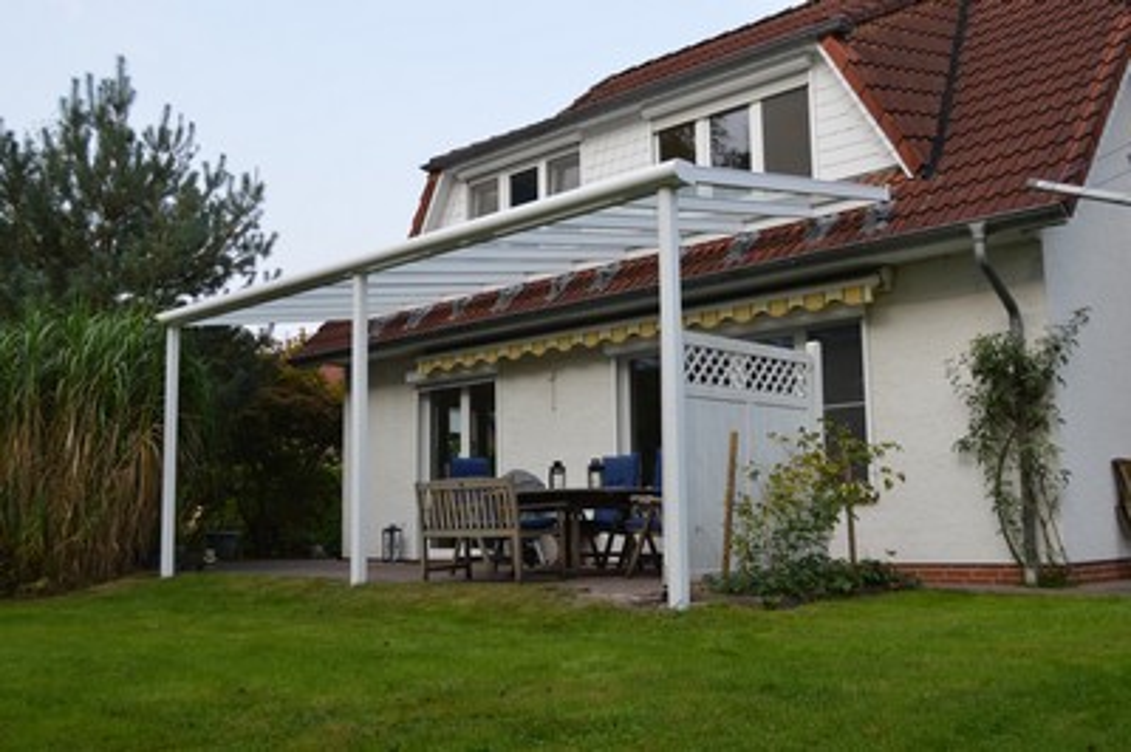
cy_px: 376
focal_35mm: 36
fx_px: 1130
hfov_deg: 53.2
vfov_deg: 36.8
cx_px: 566
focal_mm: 24
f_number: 5.6
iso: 100
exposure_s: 1/125
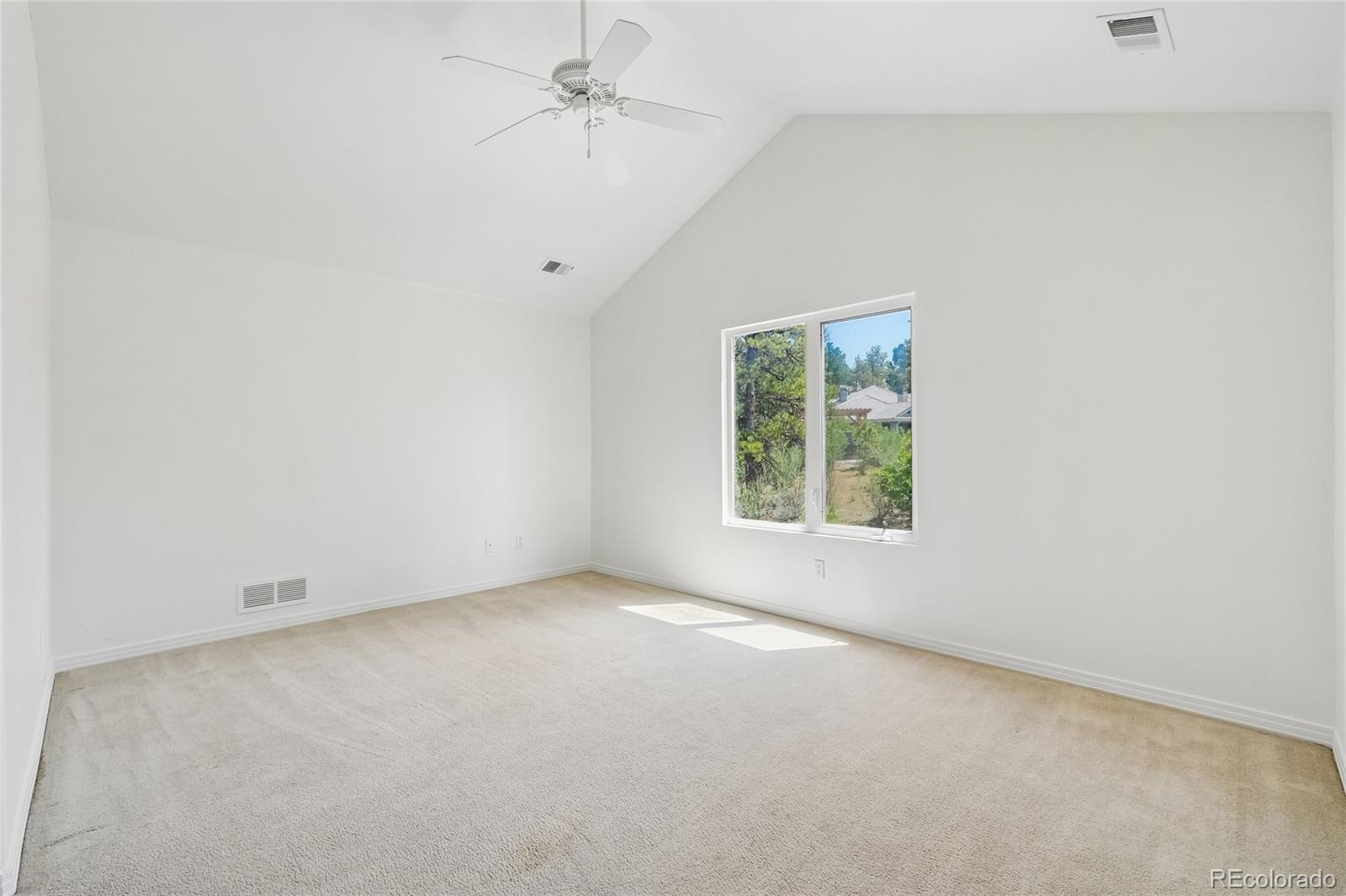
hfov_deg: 100.4
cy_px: 448
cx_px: 673
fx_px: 561
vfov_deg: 77.3
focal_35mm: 15
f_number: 8
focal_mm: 10
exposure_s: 1/50
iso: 800
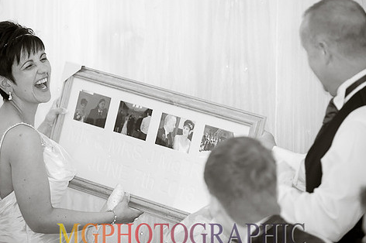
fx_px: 1747
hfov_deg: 12.0
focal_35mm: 172
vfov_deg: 8.0
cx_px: 181
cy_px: 98
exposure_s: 1/80
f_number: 2.8
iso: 1600
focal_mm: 140
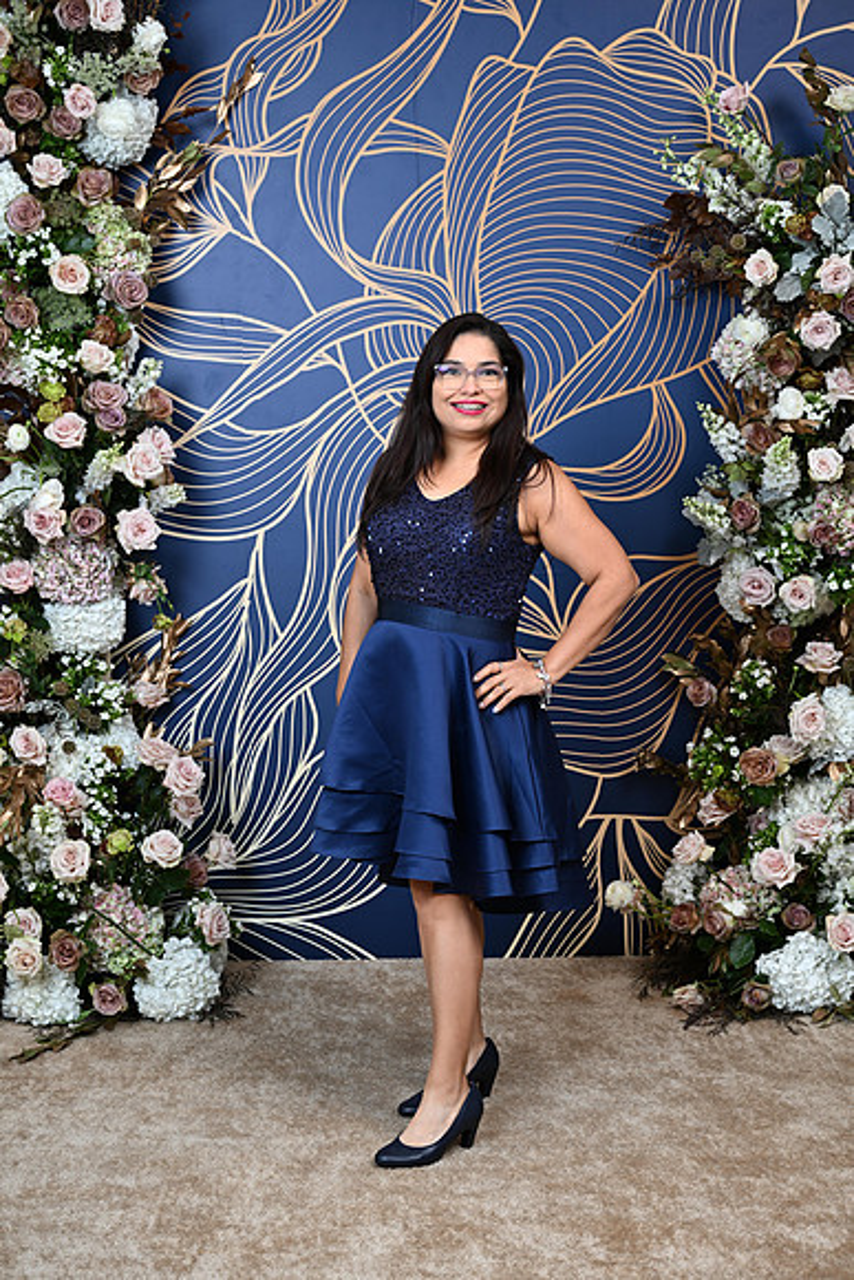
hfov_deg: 26.0
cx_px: 427
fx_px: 1849
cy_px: 640
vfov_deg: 38.2
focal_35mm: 52
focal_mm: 52
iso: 125
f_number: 5.6
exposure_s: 1/125
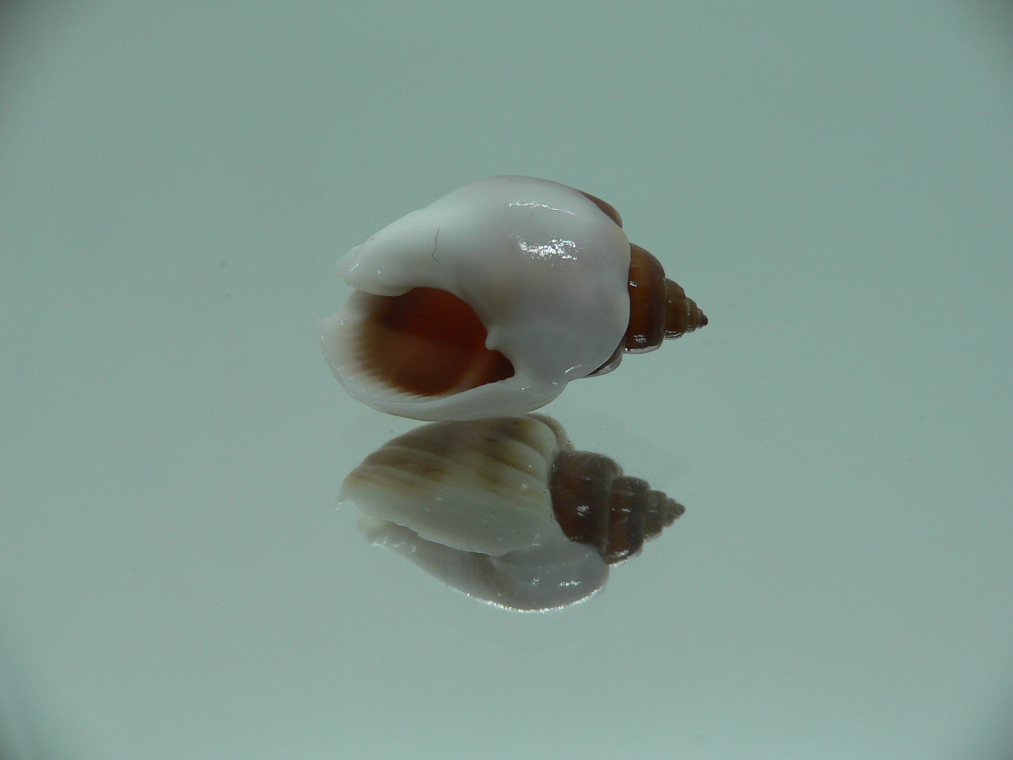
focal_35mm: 35
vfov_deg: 40.7
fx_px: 1024
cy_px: 380
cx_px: 506
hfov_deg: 52.6
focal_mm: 4.6
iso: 80
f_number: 2.8
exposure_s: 1/60
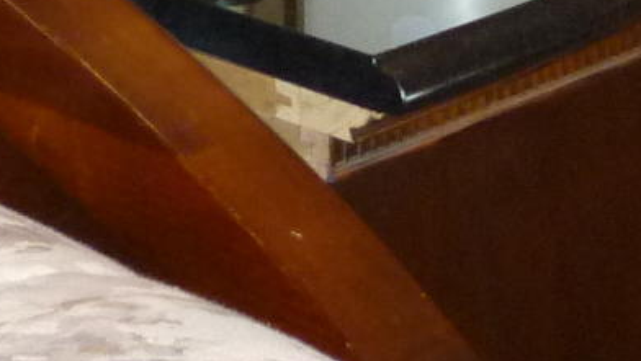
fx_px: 2806
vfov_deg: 6.7
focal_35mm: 165
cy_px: -717
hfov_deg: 12.7
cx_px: 813
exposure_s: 1/30
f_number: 3.3
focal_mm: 5.2
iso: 250
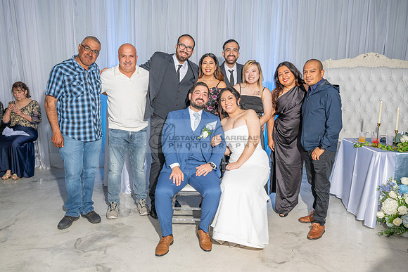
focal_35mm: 31
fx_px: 351
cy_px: 136
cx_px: 204
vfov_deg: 42.3
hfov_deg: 60.3
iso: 800
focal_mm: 31
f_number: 5.6
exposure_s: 1/160
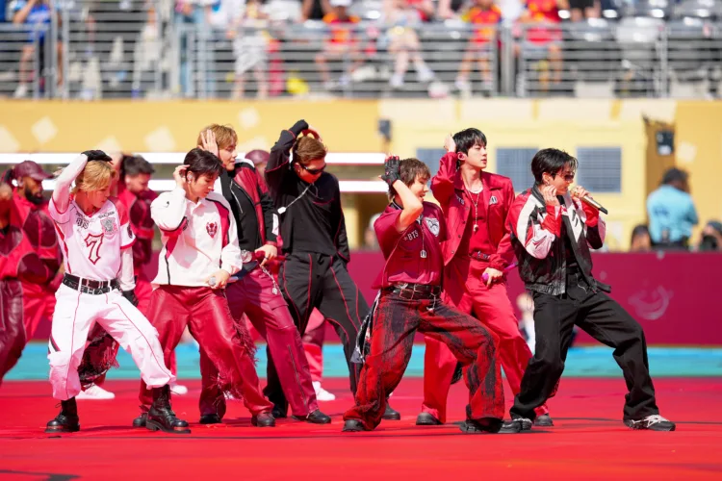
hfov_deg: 5.2
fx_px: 8022
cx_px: 361
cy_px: 240
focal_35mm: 400
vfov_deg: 3.4
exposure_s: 1/6400
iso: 160
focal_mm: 400
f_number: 2.8
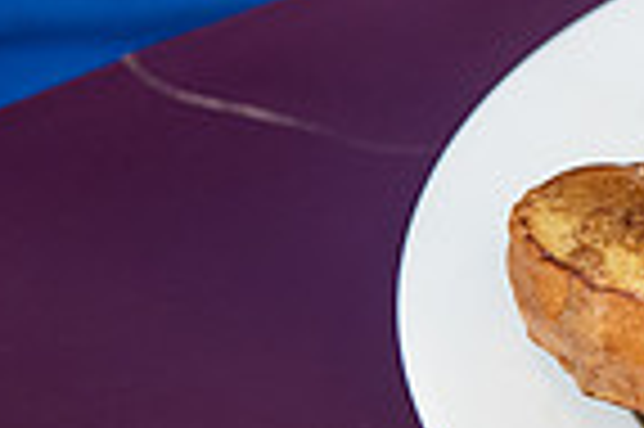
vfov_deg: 5.8
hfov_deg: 8.4
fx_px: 4217
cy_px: 286
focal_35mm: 236
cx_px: 1220
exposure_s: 1/250
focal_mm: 58
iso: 1000
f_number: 4
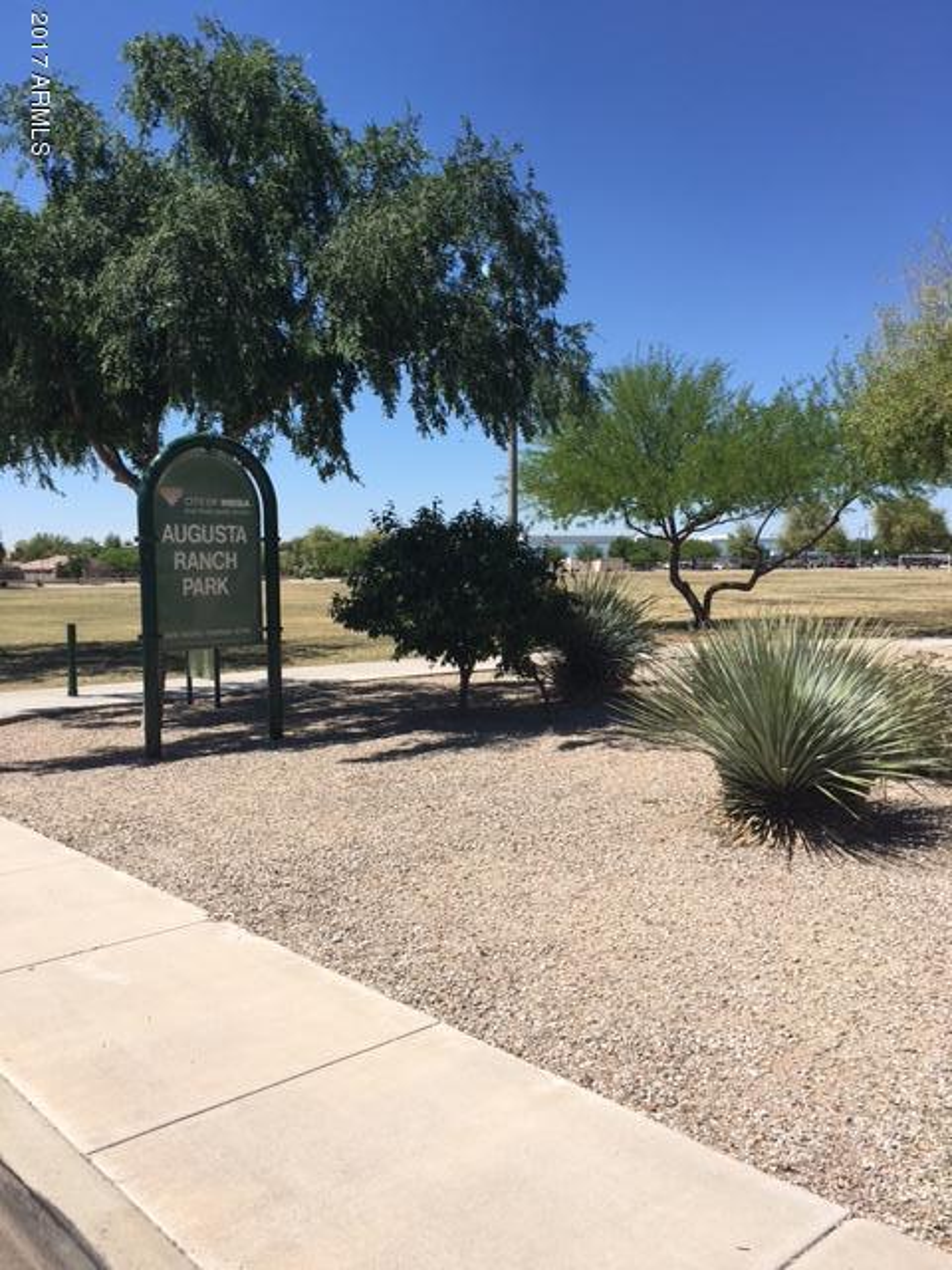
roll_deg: +0.2
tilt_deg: -2.3
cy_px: 635
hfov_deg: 48.2
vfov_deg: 61.7
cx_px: 476
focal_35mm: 29
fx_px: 1063
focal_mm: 4.15
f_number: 2.2
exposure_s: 1/1832
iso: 25
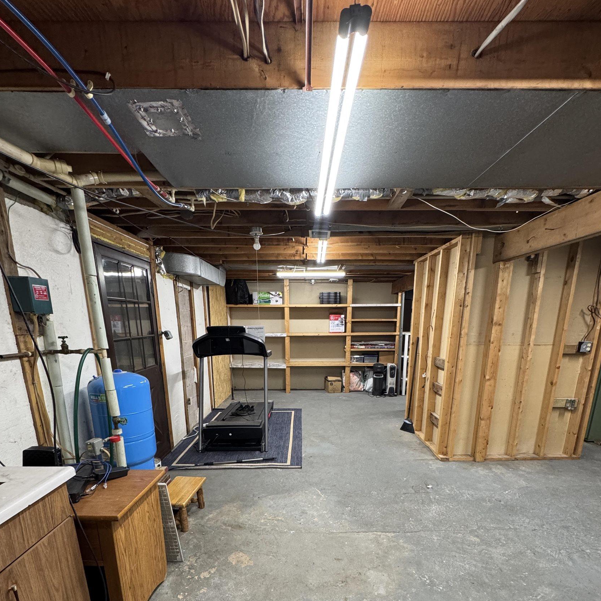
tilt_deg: -14.9
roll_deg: +1.1
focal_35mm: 17
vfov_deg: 81.0
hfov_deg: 84.0
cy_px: 404
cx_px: 306
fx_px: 334
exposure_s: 1/60
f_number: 2.2
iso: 320
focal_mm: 2.22
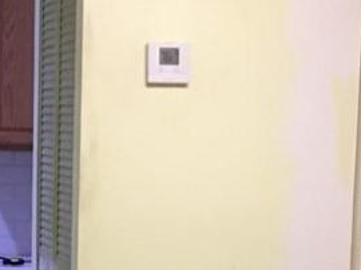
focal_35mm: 172
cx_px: 176
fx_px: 1792
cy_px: 479
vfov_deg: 8.3
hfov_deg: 11.5
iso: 125
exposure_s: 1/30
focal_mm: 4.15
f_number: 2.2
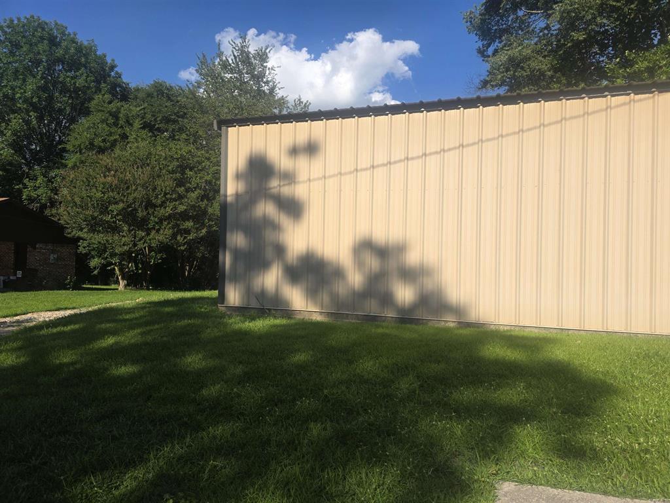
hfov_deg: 73.9
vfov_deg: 58.9
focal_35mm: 23
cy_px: 252
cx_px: 335
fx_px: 445
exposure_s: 1/6574
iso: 80
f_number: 1.7
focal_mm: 6.3
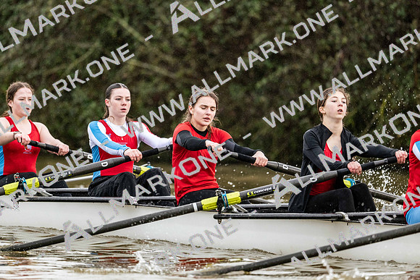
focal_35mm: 400
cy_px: 140
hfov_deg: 5.2
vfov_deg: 3.4
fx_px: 4668
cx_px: 210
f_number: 4.5
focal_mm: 400
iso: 1800
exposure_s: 1/1600
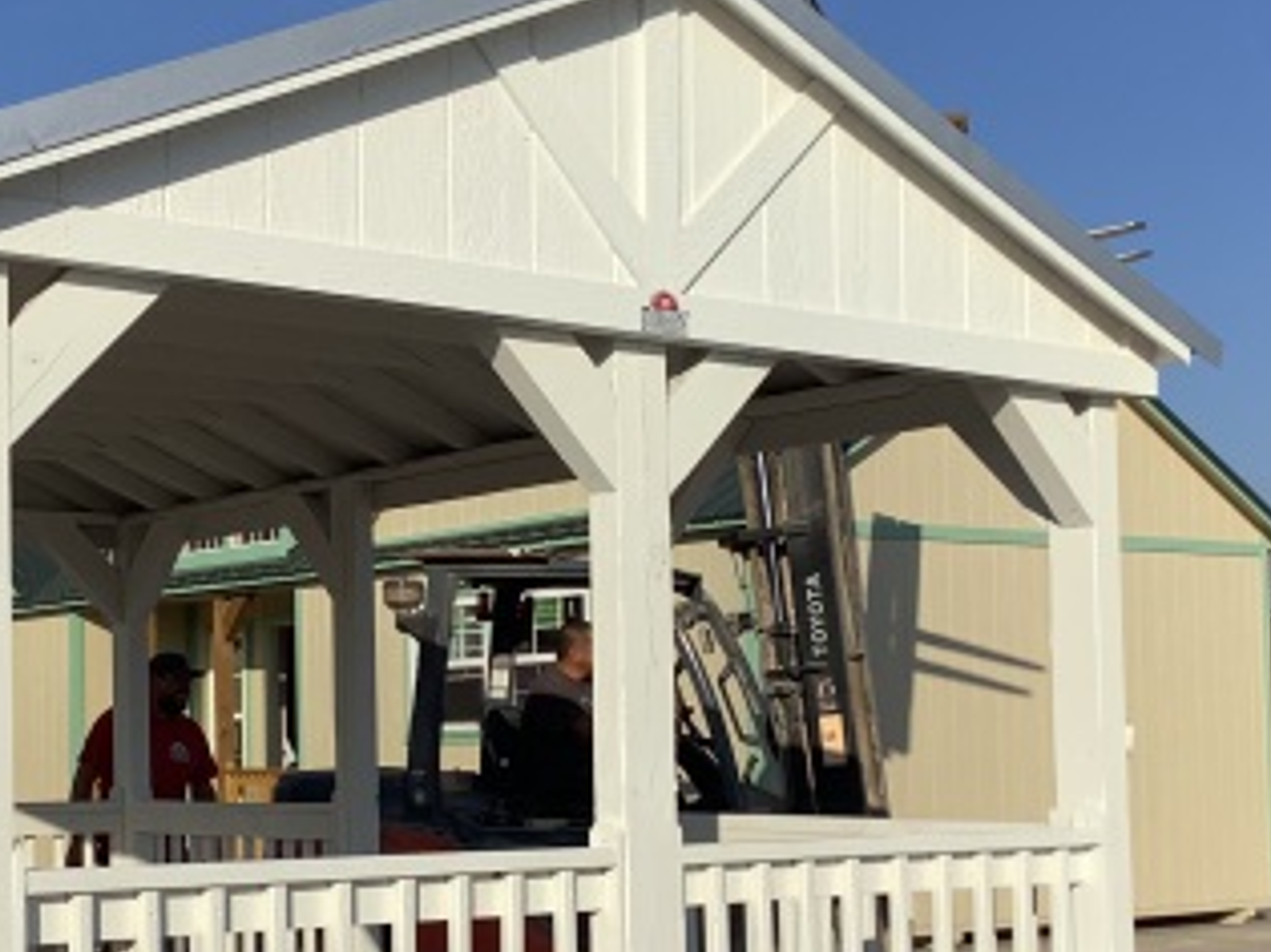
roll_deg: +0.8
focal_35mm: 63
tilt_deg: +3.7
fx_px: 2312
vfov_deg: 23.2
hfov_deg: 30.3
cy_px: 633
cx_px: 351
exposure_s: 1/2915
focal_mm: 3.3
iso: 25
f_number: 2.4
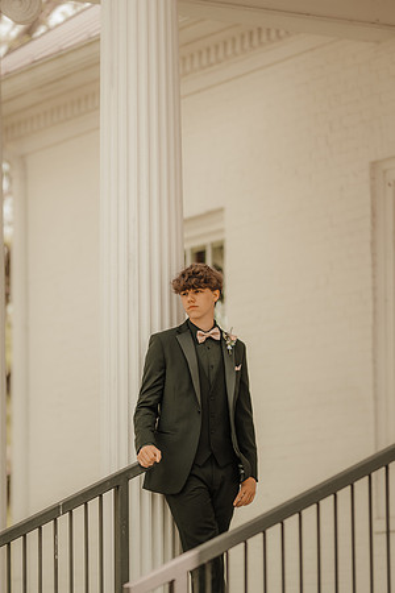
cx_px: 198
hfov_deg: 8.7
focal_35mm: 157
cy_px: 296
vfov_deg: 13.1
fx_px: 2584
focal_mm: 105
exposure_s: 1/800
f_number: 1.4
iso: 64
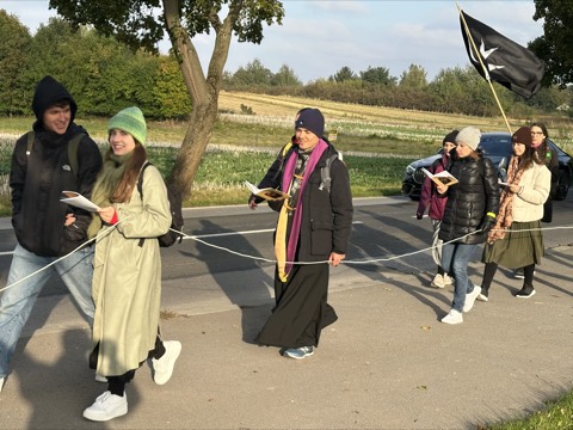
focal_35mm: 48
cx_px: 286
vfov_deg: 30.3
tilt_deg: -8.2
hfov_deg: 39.7
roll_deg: -3.0
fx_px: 795
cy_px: 215
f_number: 1.78
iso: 64
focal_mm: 6.86
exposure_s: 1/1376
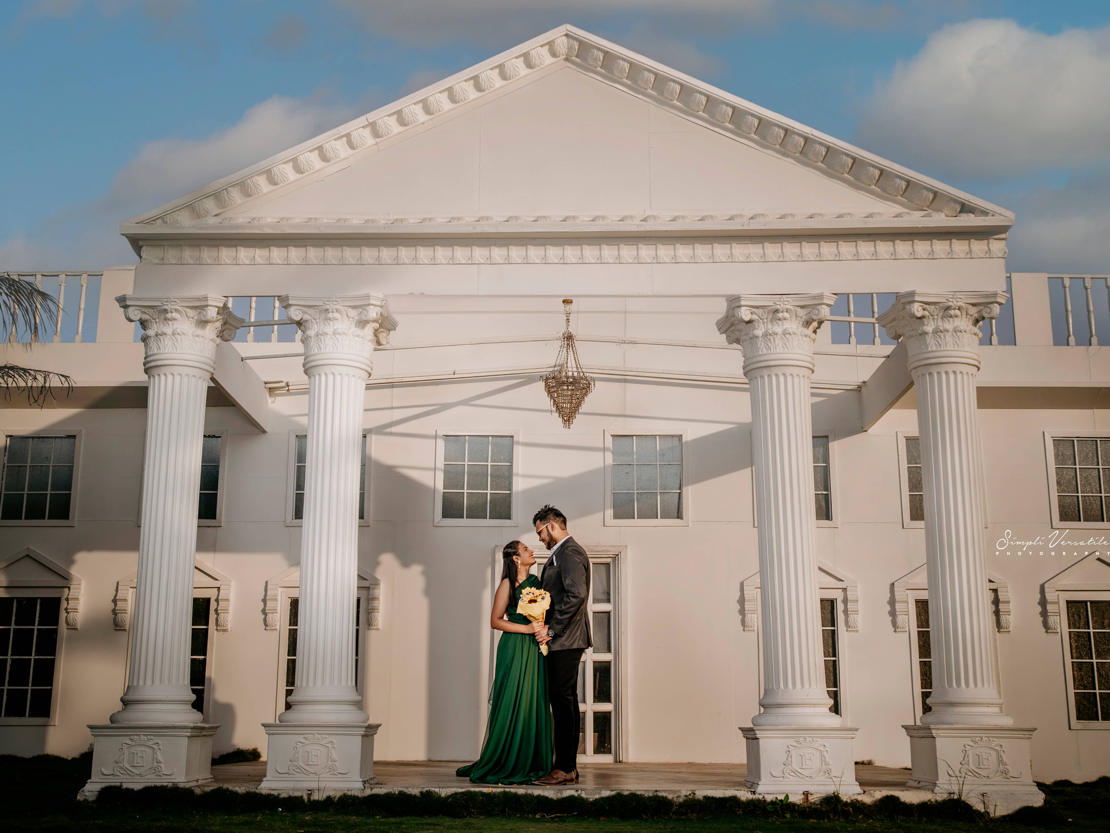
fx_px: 1219
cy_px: 417
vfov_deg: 37.7
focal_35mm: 38
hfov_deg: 49.0
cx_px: 551
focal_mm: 35
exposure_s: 1/1000
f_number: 2
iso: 50
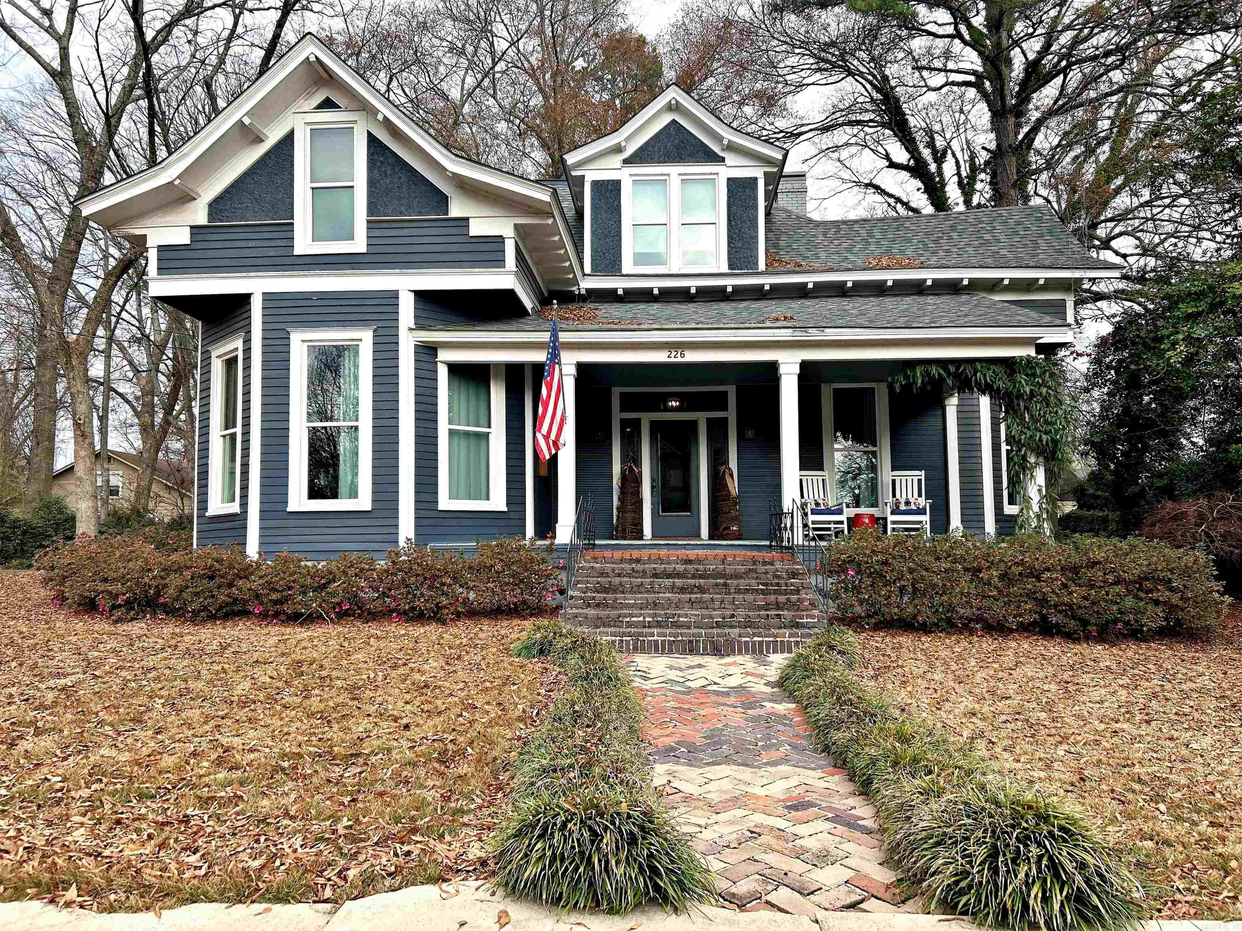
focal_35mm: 26
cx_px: 621
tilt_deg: +4.0
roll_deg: +0.6
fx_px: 933
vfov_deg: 53.1
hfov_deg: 67.3
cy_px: 466
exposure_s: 1/797
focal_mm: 5.7
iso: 50
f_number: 1.5
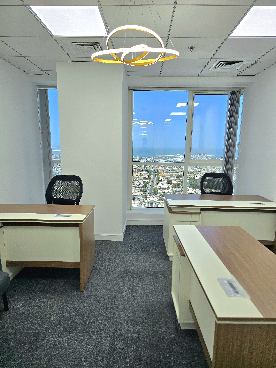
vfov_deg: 73.9
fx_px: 245
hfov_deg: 58.9
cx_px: 138
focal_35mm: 23
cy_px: 184
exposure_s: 1/164
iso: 12
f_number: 1.7
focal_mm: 6.3
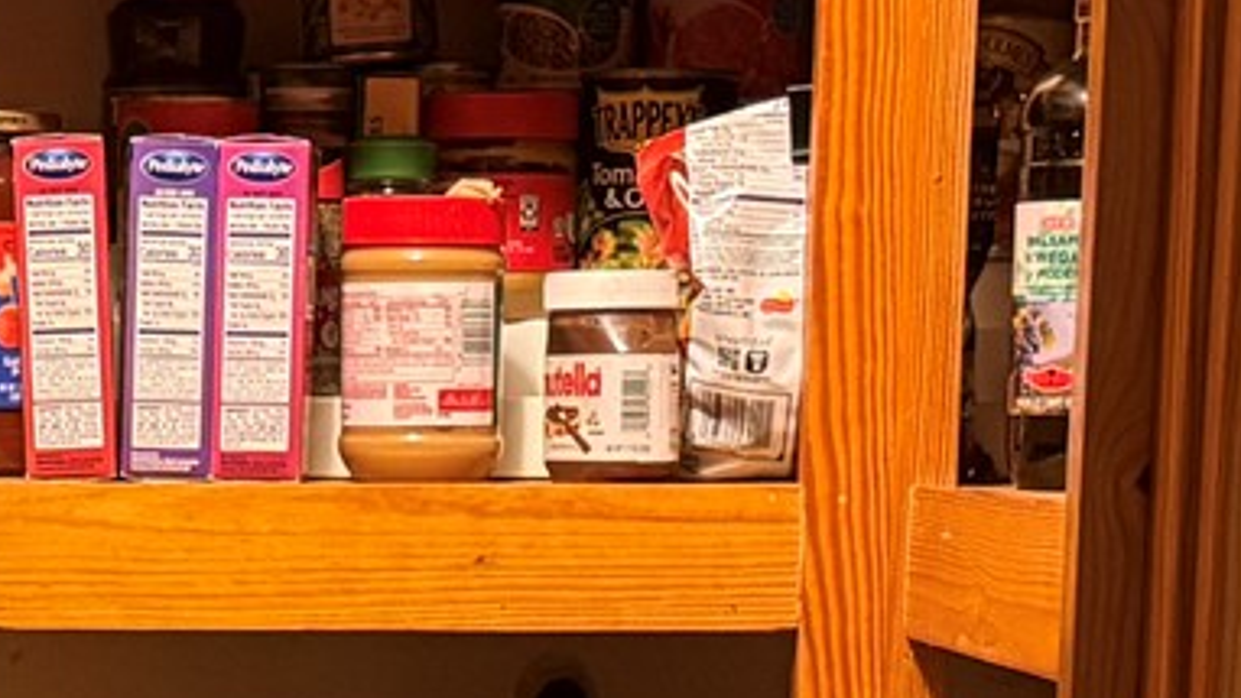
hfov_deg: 15.2
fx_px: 4608
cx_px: 162
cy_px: 1055
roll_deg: -0.9
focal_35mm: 140
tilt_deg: -7.4
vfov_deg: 8.5
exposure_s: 1/60
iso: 800
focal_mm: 6.76
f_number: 1.78
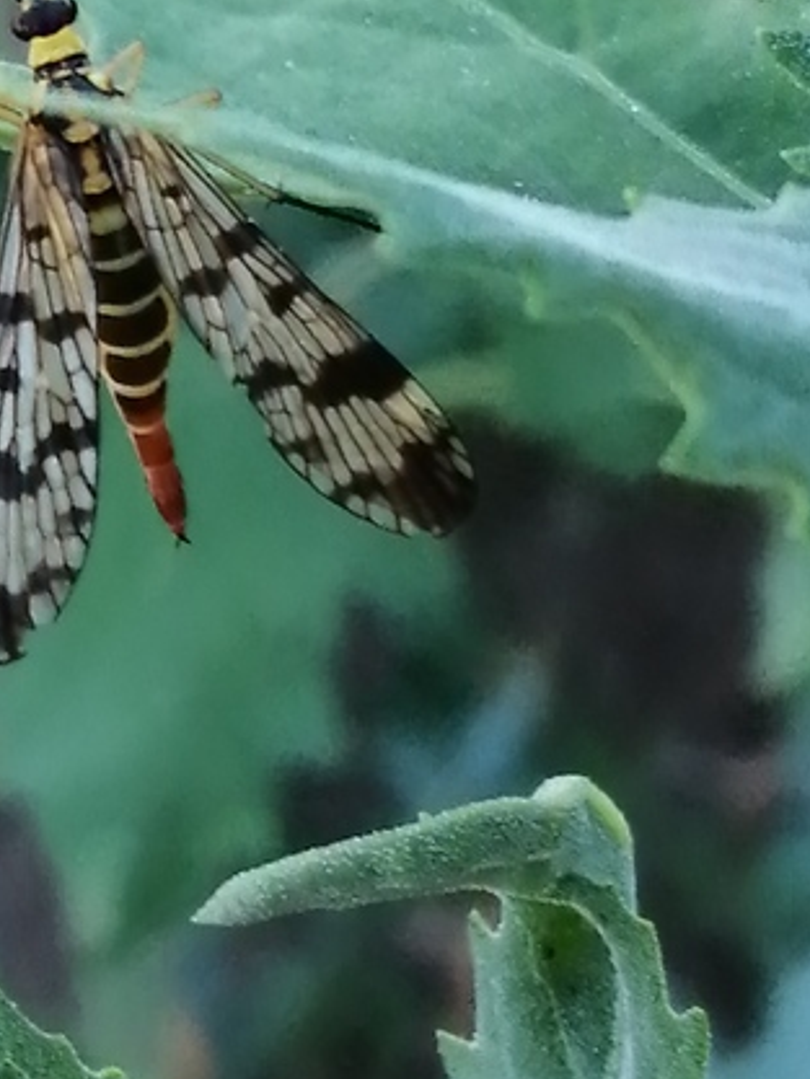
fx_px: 4927
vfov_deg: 12.5
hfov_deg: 9.4
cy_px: 362
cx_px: 204
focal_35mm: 158
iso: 80
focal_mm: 3.46
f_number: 1.8
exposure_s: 1/180
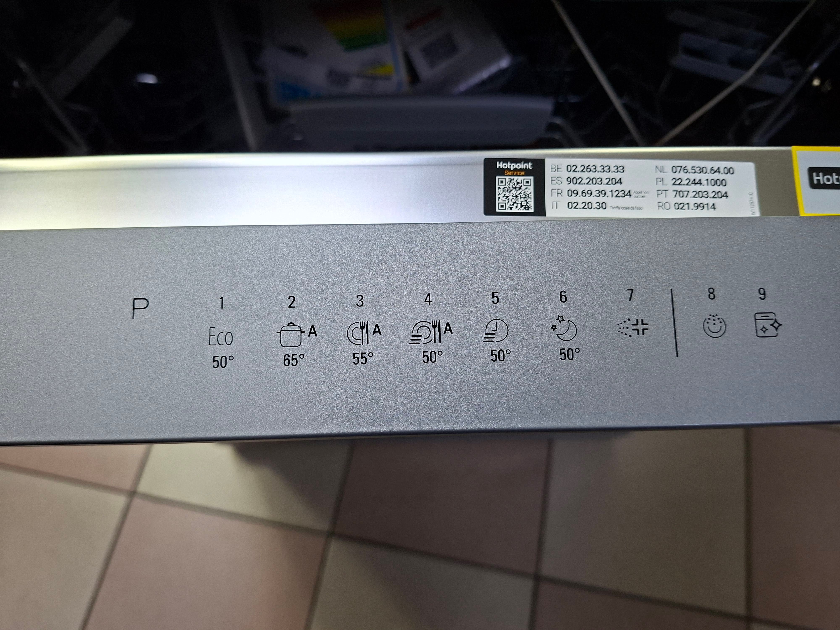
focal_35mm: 23
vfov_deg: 58.9
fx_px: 558
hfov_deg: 73.9
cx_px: 420
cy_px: 315
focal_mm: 5.54
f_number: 1.8
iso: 160
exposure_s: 1/100
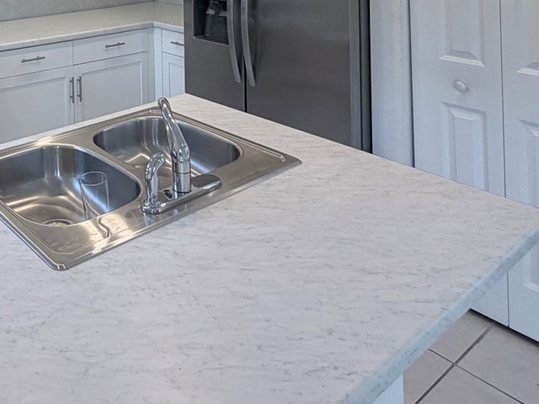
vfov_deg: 33.4
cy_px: -77
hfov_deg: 46.0
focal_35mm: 35
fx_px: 545
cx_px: 27
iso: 160
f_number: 2.2
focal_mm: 2.22
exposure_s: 1/120
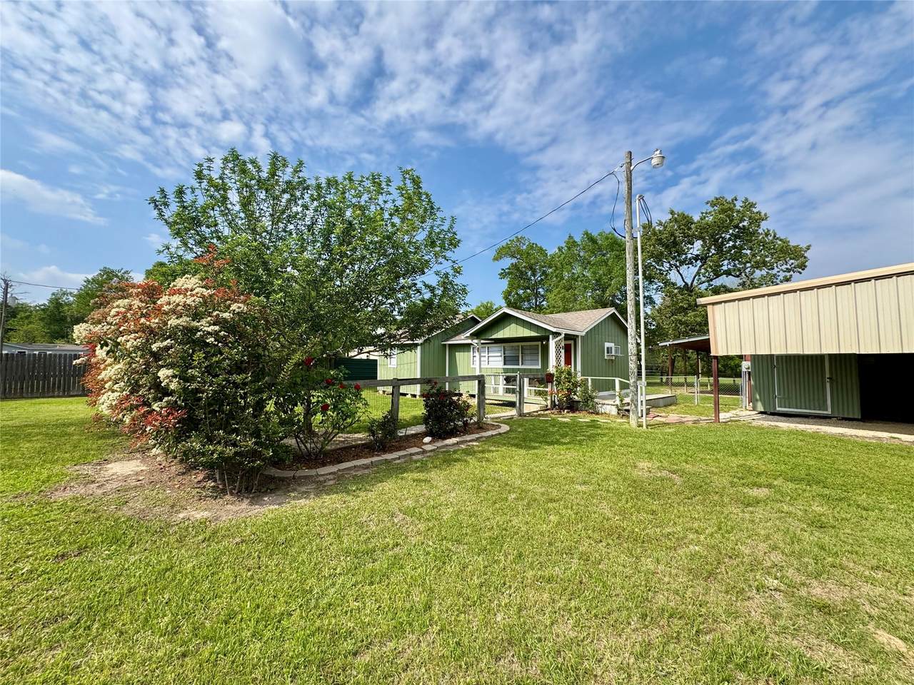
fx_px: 370
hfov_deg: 102.1
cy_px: 342
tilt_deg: +3.3
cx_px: 457
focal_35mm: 14
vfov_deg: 85.7
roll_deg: -0.7
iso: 50
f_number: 2.2
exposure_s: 1/1672
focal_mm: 2.22
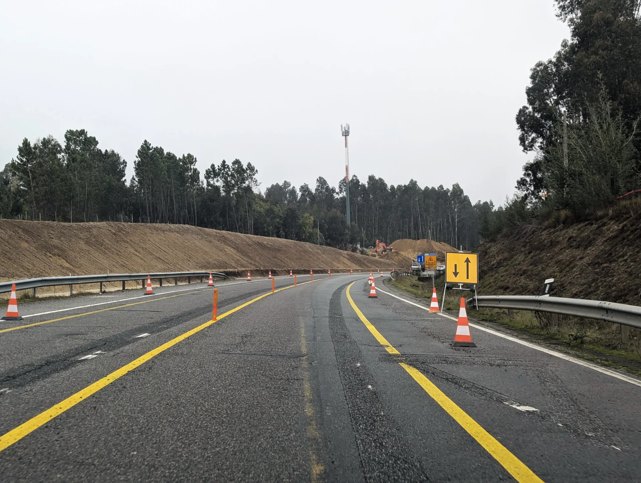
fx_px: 890
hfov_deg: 39.6
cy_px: 242
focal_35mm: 48
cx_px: 320
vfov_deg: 30.3
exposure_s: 1/487
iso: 46
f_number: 1.85
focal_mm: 6.81
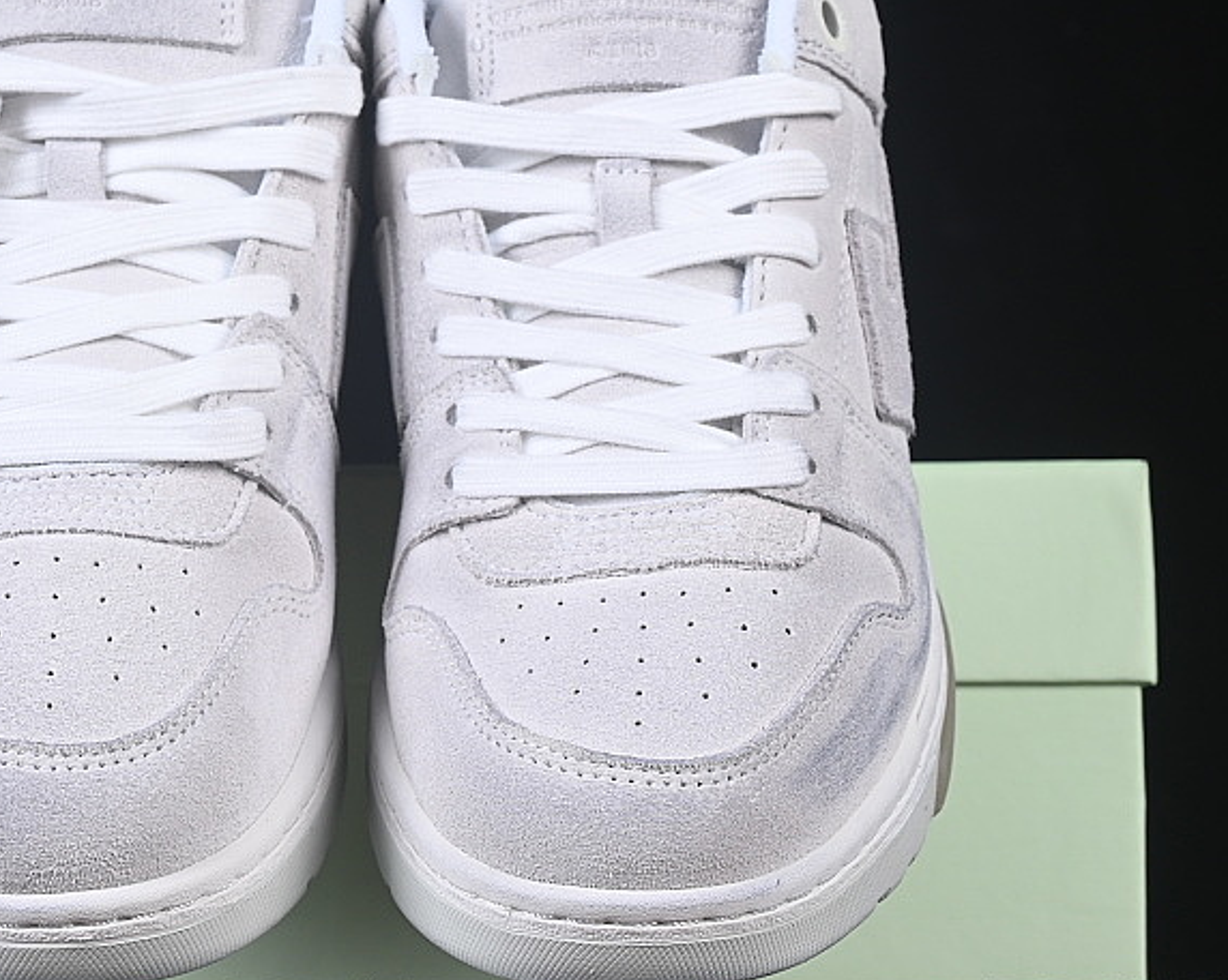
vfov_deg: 11.6
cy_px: 508
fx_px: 4831
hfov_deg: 14.5
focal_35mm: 133
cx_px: 371
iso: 160
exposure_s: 1/80
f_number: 8
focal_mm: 50
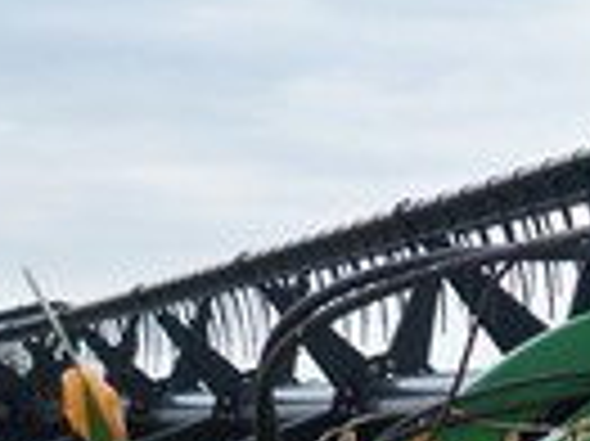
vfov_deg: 10.1
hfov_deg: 13.0
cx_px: 865
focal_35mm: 145
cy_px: 454
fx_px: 2469
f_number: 3.1
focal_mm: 6.3
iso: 100
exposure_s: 1/400
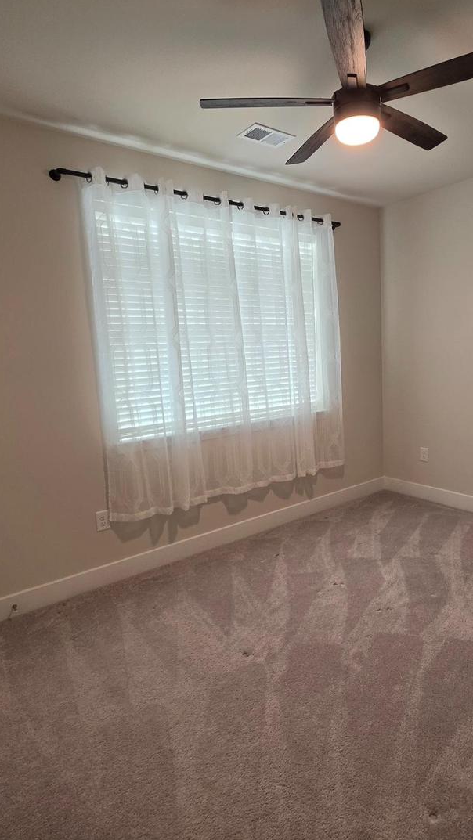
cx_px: 298
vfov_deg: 89.6
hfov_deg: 57.6
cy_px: 418
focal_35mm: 19
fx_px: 423
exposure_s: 1/120
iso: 160
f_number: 1.9
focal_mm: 2.2
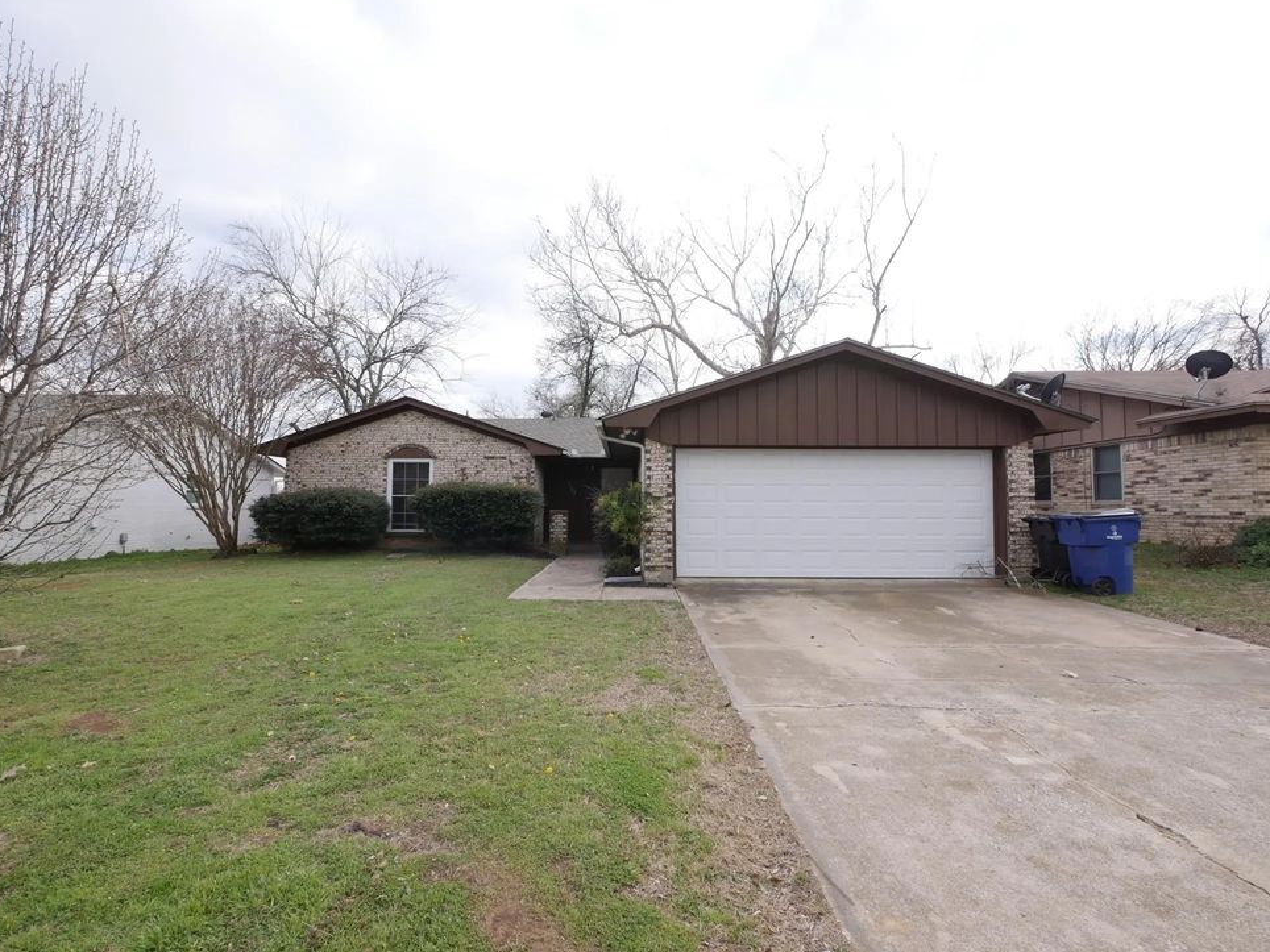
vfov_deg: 74.7
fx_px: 624
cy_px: 489
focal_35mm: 17
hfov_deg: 91.0
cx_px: 627
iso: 200
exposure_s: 1/100
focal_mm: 8
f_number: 8
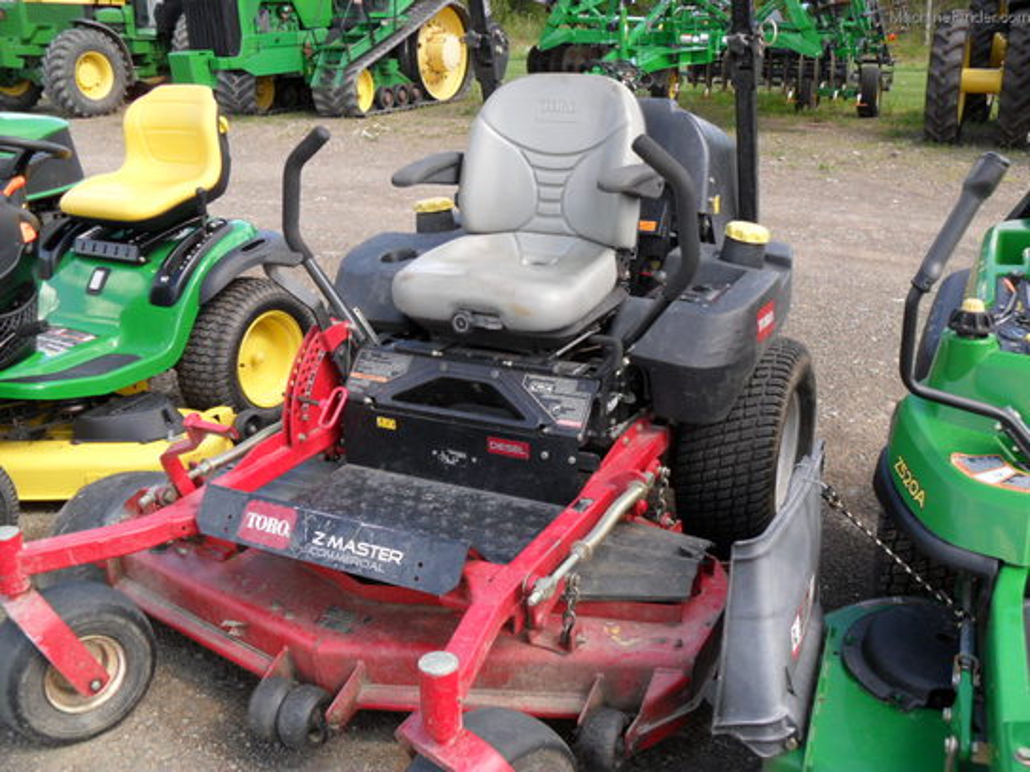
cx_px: 515
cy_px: 386
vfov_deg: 40.7
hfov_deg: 52.6
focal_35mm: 35
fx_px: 1041
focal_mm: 6.3
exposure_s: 1/250
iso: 80
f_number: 3
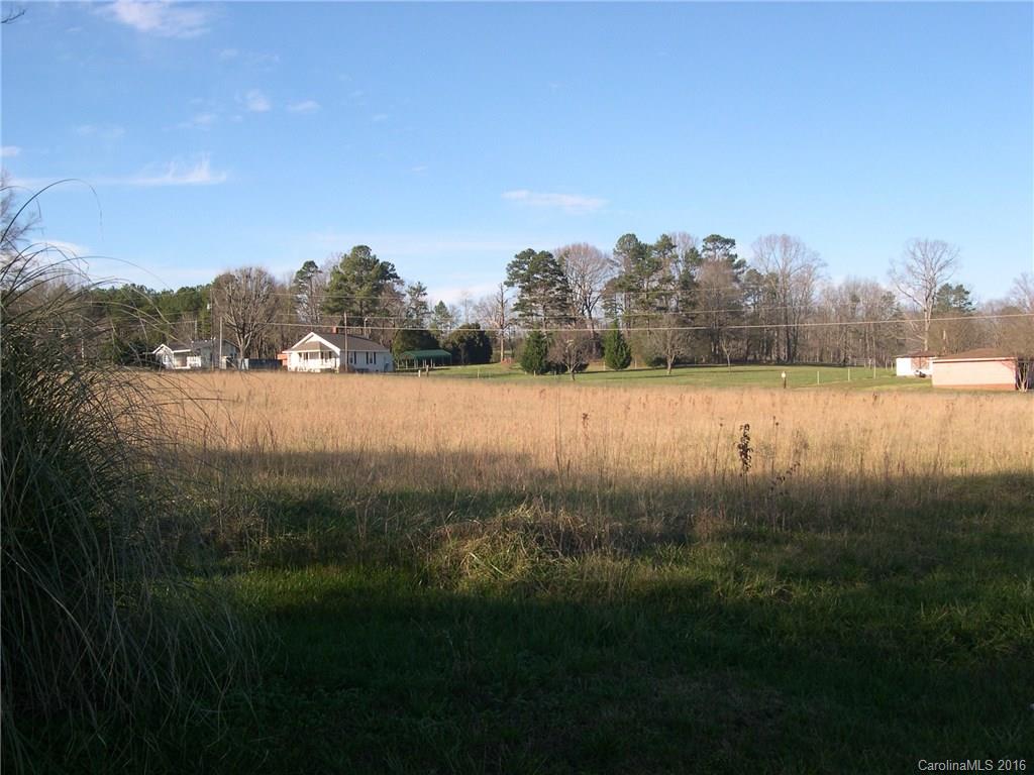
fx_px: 1135
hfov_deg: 49.0
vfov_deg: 37.7
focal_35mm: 38
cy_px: 388
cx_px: 517
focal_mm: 8
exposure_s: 1/108
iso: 100
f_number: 7.6
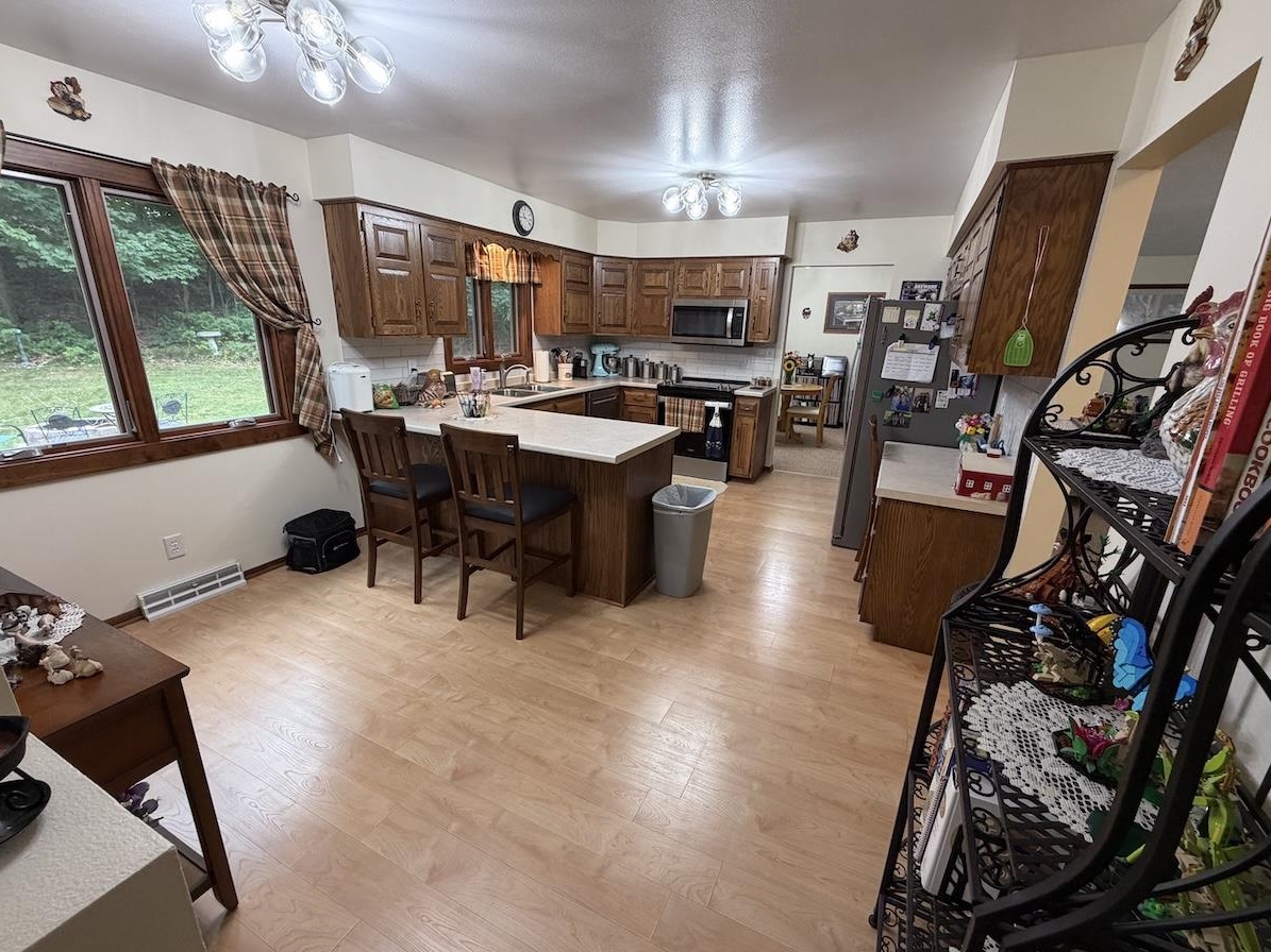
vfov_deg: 81.7
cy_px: 493
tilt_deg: -18.2
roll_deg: -1.9
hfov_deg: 98.2
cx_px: 635
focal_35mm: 15
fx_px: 551
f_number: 2.2
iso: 200
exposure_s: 1/60
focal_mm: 2.22
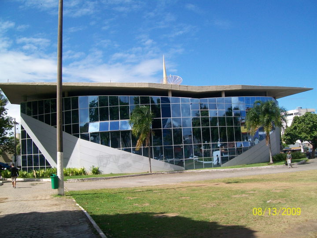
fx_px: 311
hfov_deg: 54.0
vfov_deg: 41.8
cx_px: 158
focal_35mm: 34
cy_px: 119
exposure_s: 1/400
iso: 64
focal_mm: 6.1
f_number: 4.9
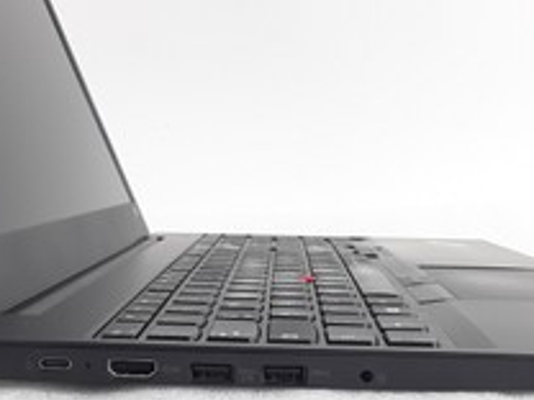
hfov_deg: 39.6
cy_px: 336
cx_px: 295
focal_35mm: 48
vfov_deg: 29.4
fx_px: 740
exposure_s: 1/33
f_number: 1.9
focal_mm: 2.91
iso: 40
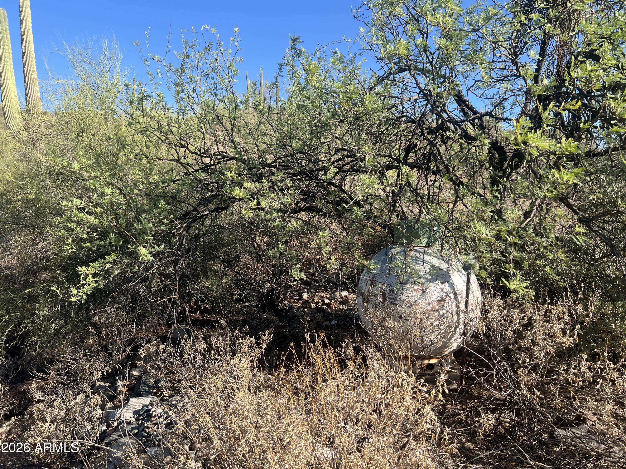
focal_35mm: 26
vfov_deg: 53.1
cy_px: 234
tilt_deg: -3.5
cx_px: 313
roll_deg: -0.4
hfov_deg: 67.3
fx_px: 470
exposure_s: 1/1645
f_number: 1.5
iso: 50
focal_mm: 5.7
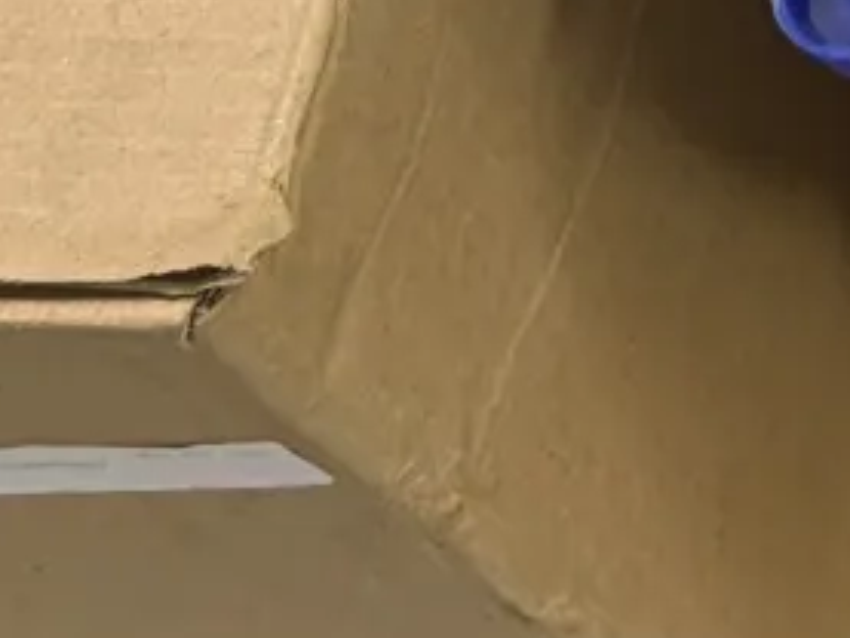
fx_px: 4422
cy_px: -840
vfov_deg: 7.7
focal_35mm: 180
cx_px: 2246
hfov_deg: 9.4
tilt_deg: -55.5
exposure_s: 1/50
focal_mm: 5.96
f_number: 1.6
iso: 64
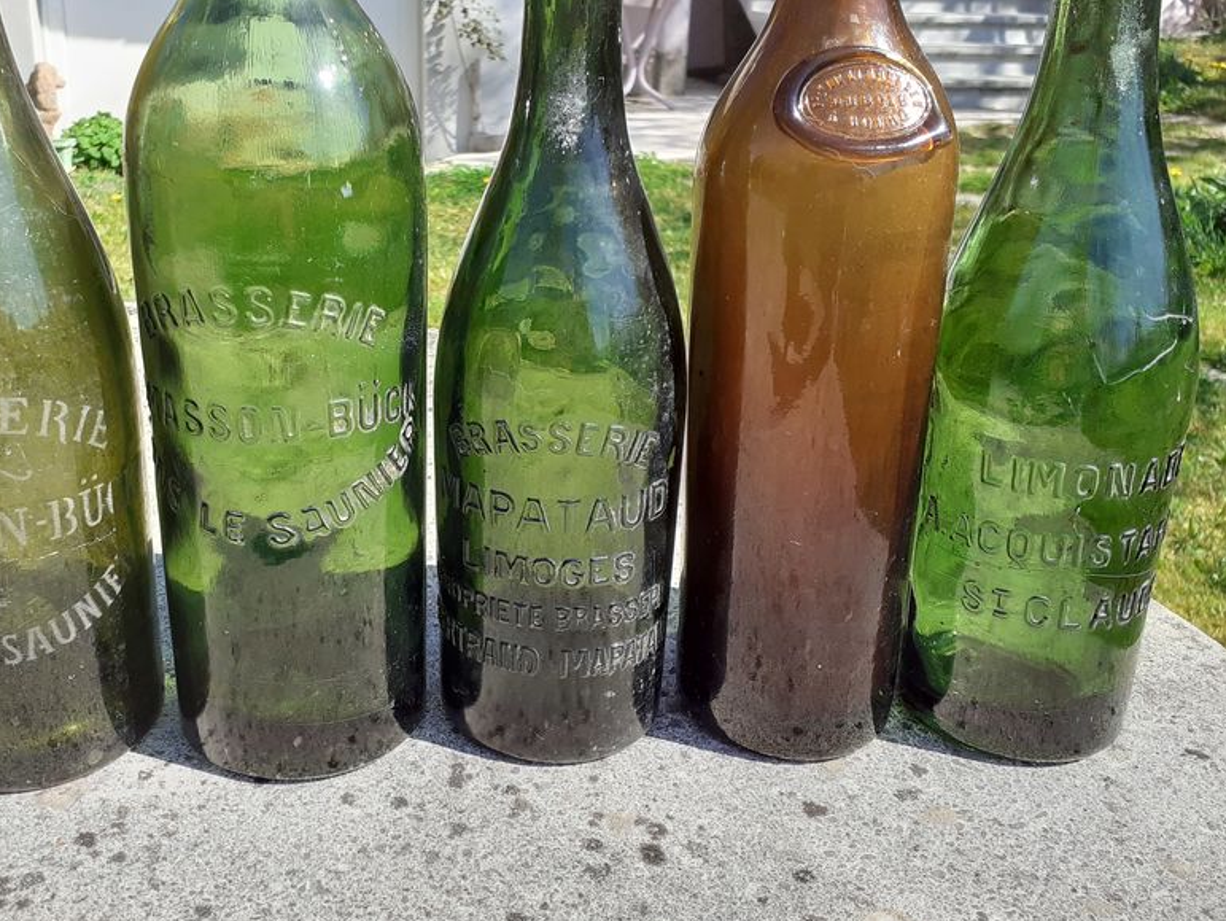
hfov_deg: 52.2
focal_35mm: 35
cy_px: 391
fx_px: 1240
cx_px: 477
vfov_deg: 40.6
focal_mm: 3.6
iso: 40
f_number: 1.9
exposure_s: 1/961
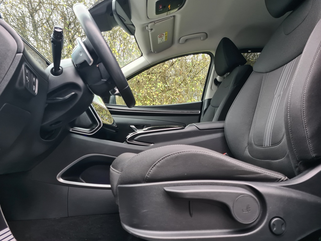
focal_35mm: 26
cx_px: 160
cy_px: 120
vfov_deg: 53.1
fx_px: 241
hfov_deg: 67.3
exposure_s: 1/50
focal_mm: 5.4
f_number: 1.8
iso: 250
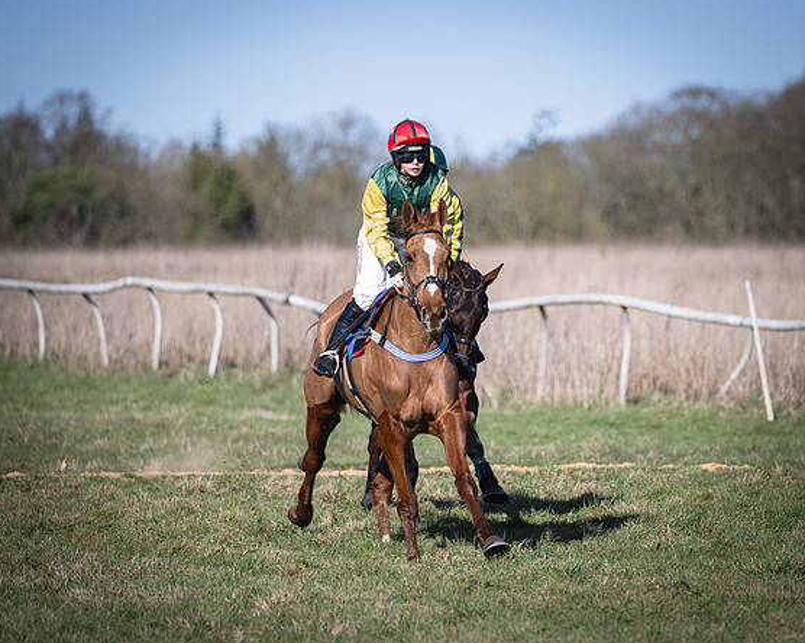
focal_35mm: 358
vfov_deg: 4.3
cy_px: 241
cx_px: 508
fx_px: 8523
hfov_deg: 5.4
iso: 100
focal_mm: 200
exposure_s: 1/2000
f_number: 2.8
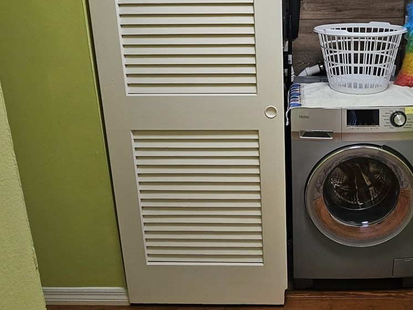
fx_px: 334
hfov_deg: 60.5
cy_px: 69
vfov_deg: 47.4
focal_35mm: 28
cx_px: 302
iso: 125
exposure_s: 1/60
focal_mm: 2.2
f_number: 2.2
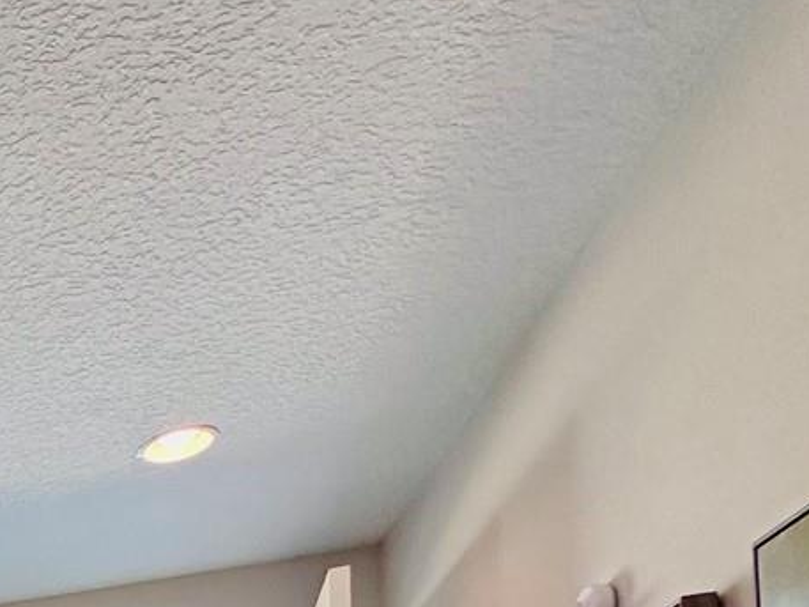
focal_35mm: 49
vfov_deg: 21.9
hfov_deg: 25.2
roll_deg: +0.4
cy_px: 1018
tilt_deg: +1.1
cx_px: -499
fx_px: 1145
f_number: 2.2
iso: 125
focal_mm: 2.22
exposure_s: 1/120
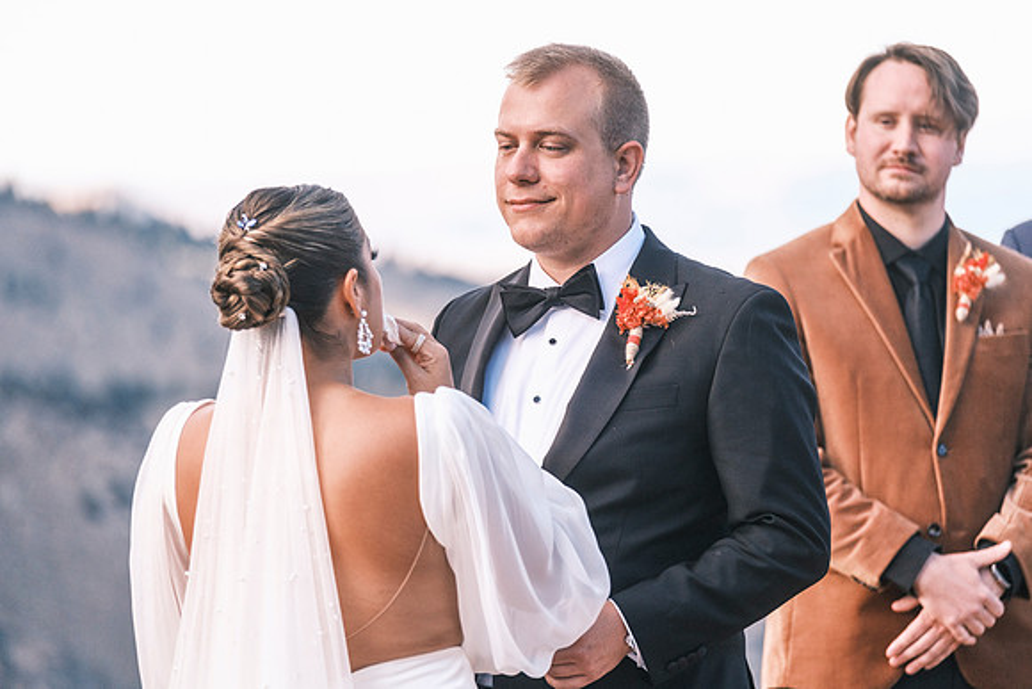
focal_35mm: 240
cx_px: 590
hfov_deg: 8.6
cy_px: 295
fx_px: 6890
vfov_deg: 5.7
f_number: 2.8
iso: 400
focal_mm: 140
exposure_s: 1/1900
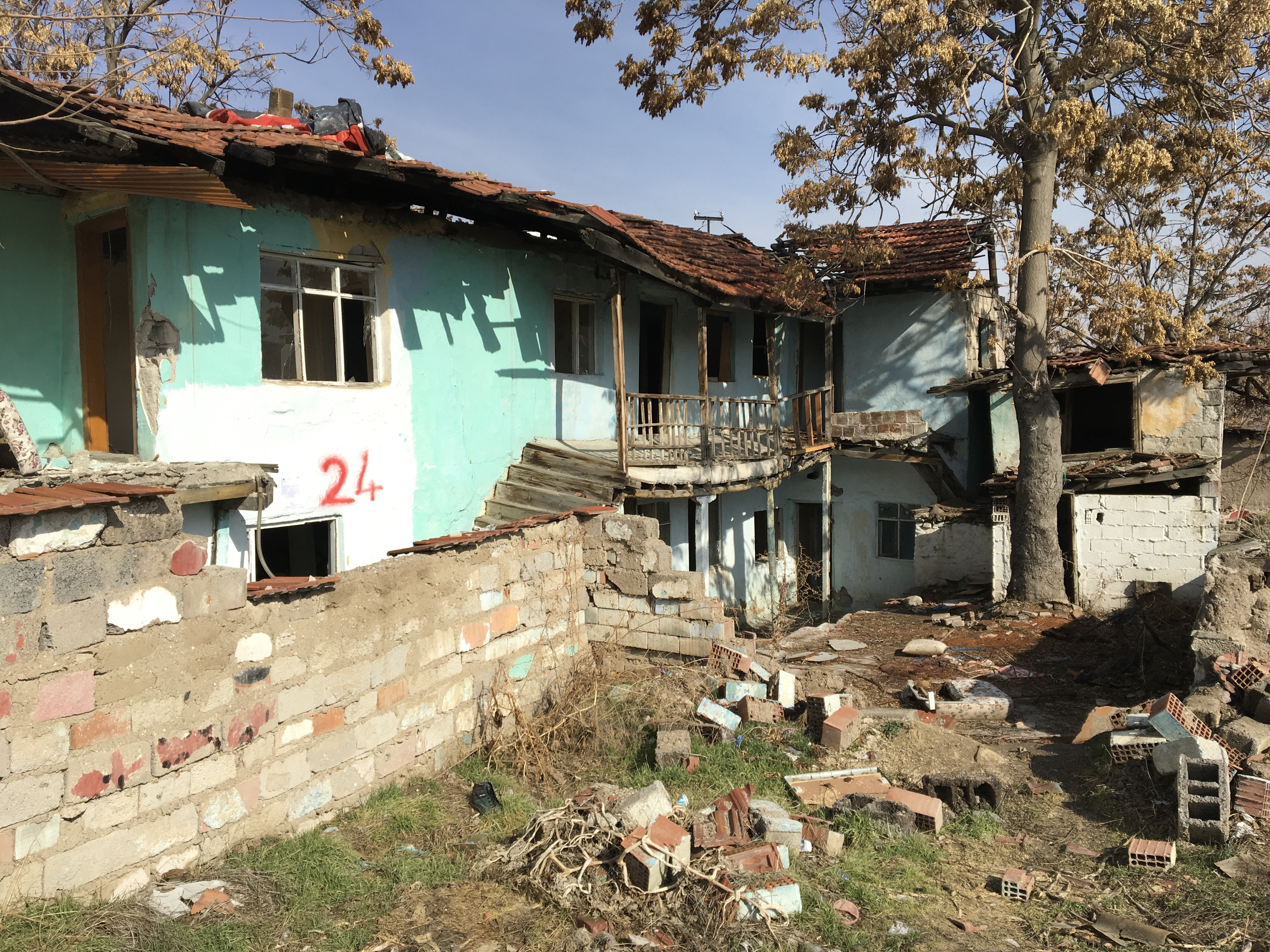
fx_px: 1064
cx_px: 635
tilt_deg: -1.7
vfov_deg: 48.2
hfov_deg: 61.7
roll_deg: +1.4
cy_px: 476
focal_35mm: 29
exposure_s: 1/1570
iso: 25
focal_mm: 4.15
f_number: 2.2
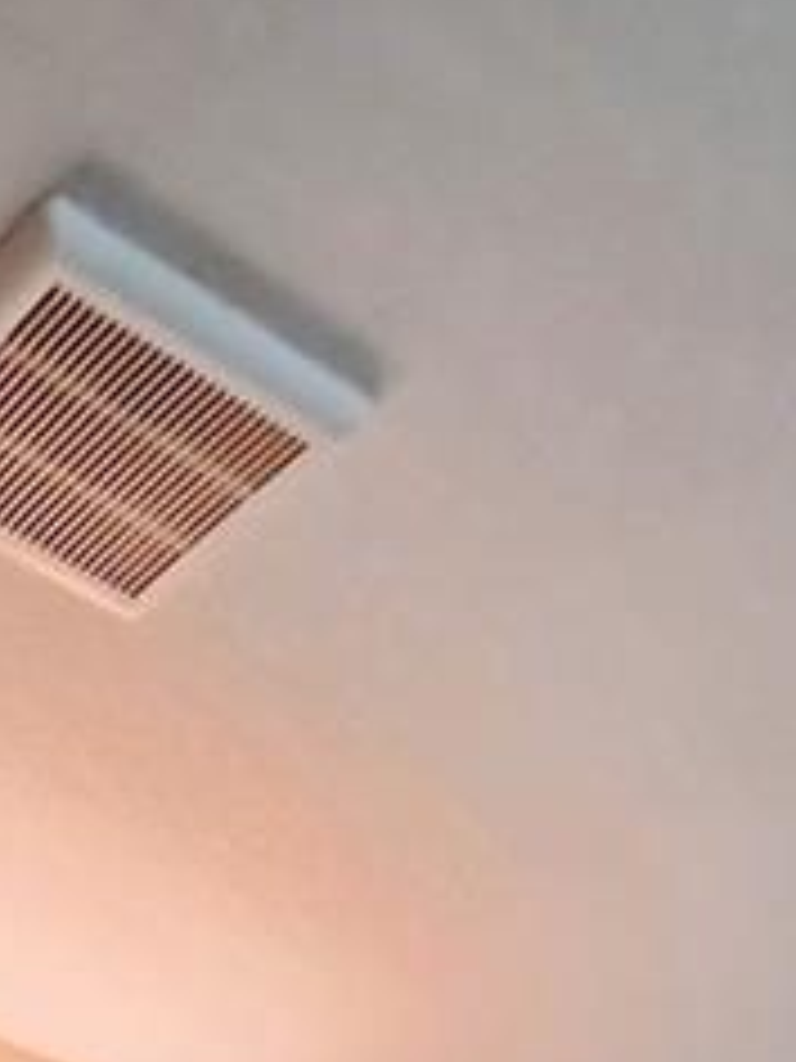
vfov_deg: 14.4
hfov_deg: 21.4
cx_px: -13
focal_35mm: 66
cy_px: 2664
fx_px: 2024
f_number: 2.2
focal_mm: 1.8
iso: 64
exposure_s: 1/60
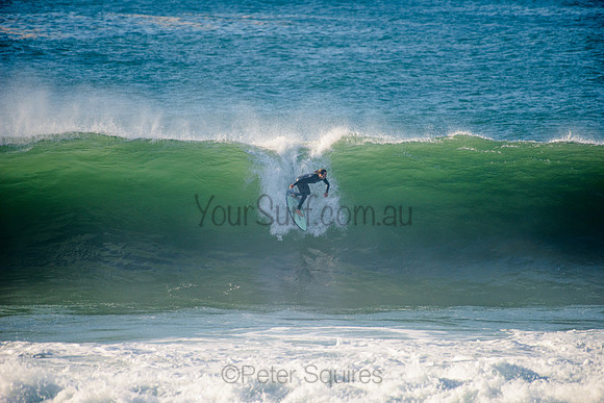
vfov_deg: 2.8
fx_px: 8390
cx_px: 302
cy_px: 202
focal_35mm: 500
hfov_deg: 4.1
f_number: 5.6
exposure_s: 1/1600
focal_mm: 500
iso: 220
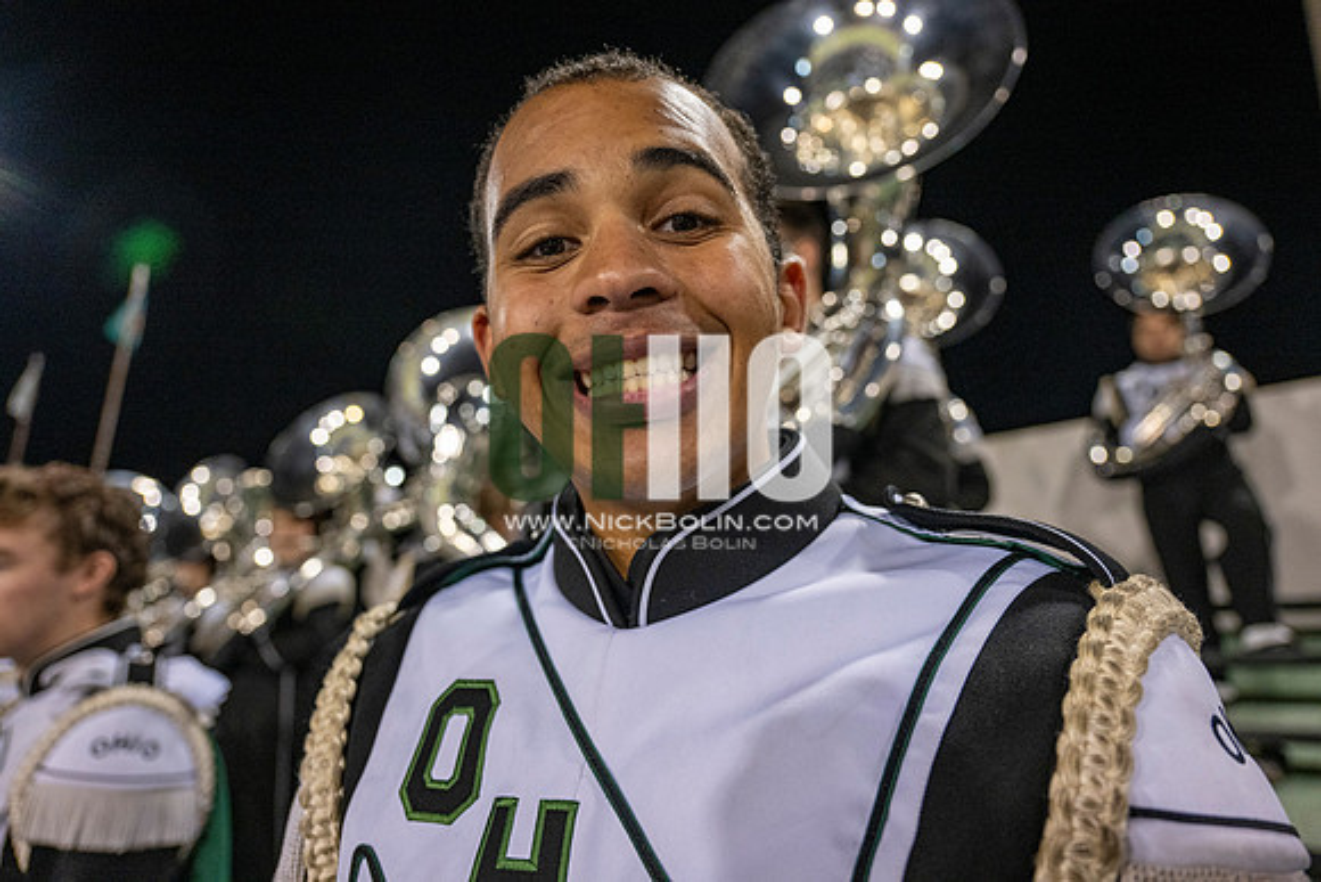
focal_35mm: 25
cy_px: 441
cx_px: 660
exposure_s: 1/500
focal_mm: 25
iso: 2000
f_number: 3.2
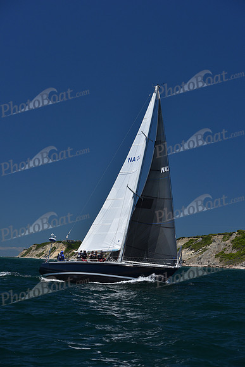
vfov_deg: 28.8
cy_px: 184
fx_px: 714
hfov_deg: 19.5
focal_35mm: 70
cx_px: 122
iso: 250
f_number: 6.3
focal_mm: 70
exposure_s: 1/800
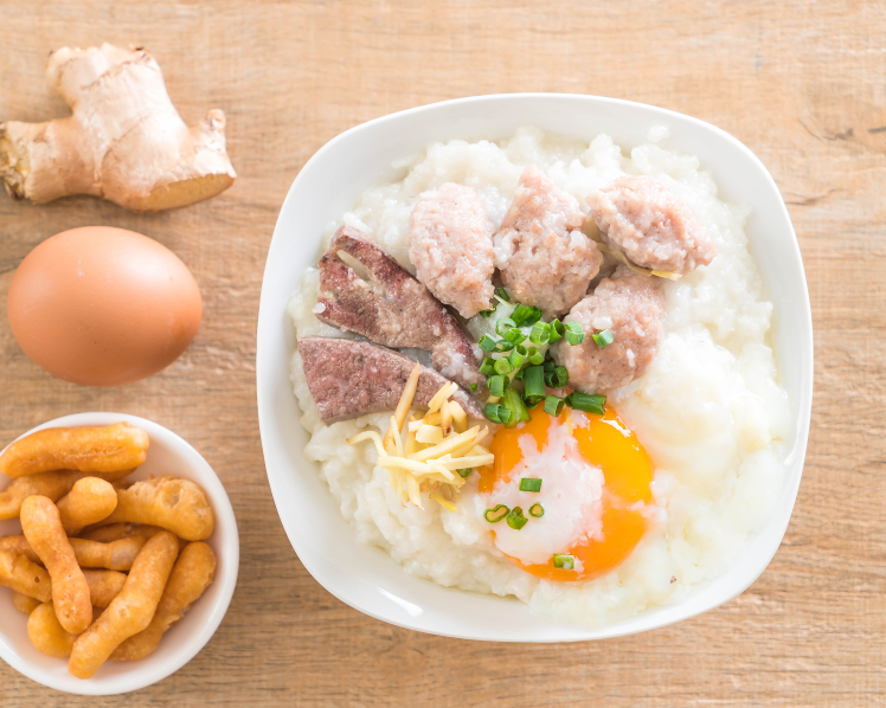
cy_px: 374
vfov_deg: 17.1
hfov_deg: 21.2
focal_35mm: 90
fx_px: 2359
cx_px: 326
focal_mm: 70
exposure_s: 1/100
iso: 100
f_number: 5.6
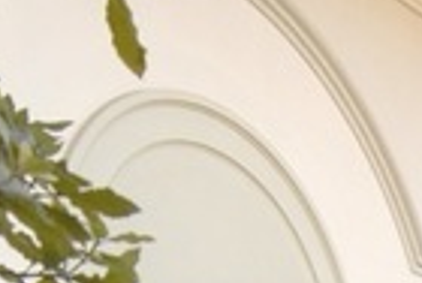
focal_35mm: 115
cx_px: 711
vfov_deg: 9.8
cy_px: 783
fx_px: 1351
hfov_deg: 15.7
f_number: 4
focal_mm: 12
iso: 200
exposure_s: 1/640
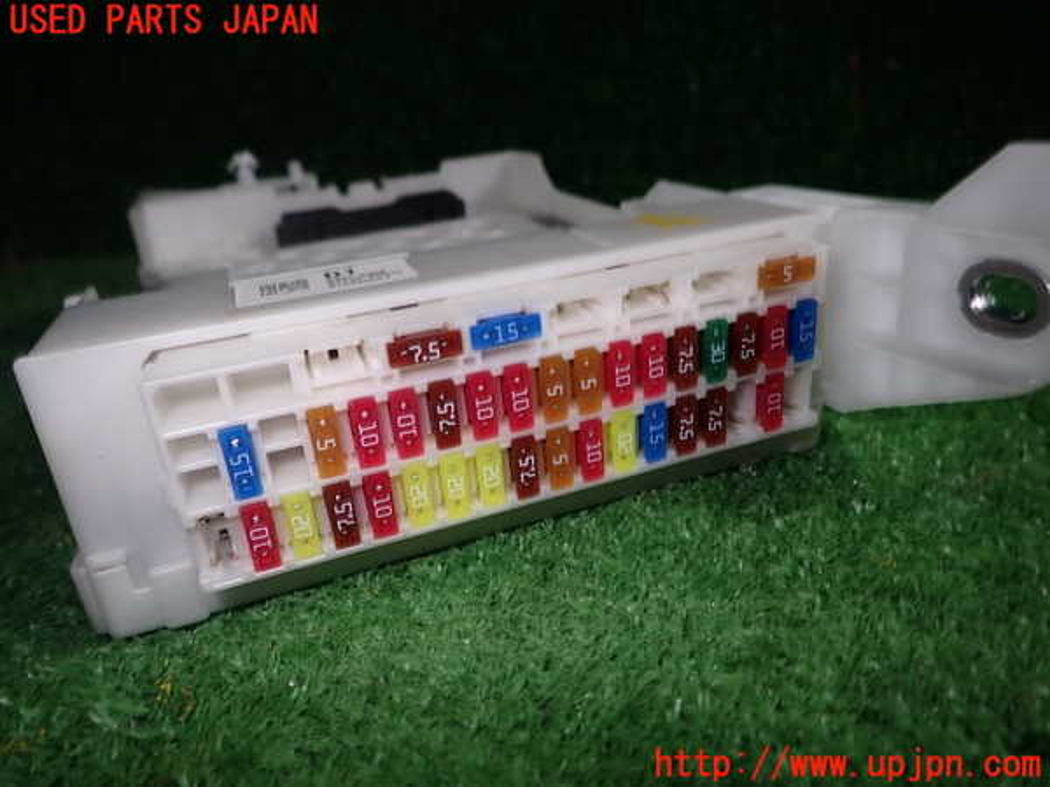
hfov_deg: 69.4
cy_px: 394
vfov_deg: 54.9
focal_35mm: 25
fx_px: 758
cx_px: 525
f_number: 5.6
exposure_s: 1/30
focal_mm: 4.5
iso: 125
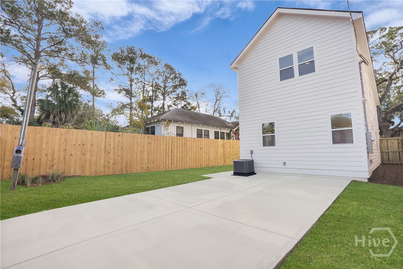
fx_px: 179
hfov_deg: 96.7
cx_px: 202
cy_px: 134
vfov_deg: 73.8
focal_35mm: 16
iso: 320
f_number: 9
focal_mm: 16
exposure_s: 1/250
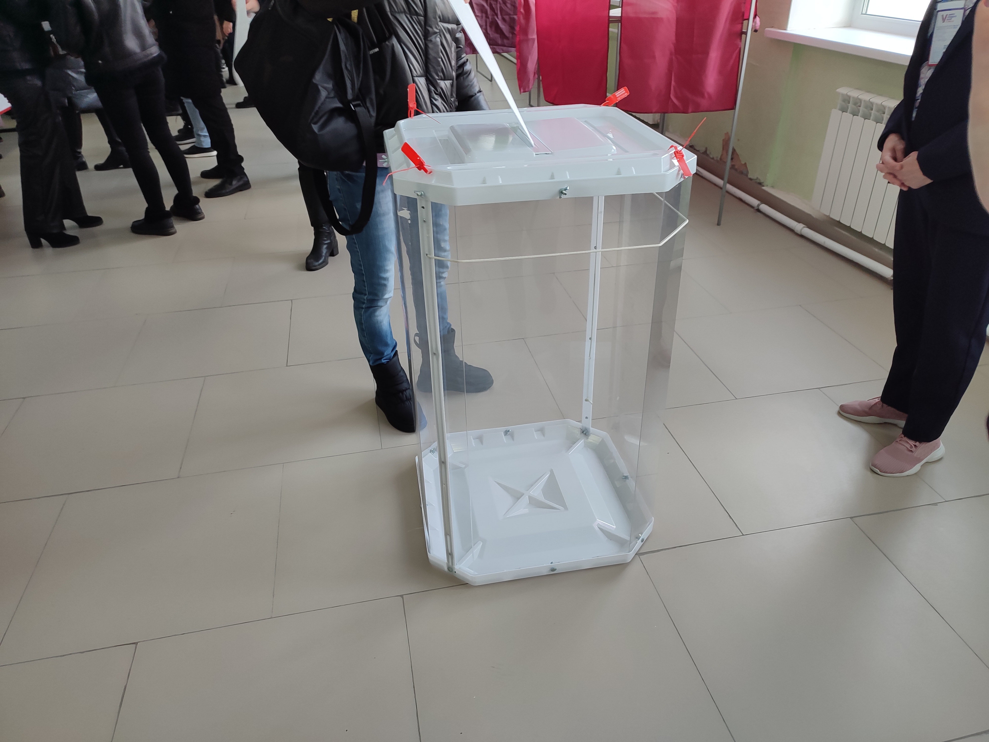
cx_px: 494
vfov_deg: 54.9
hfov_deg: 69.4
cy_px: 371
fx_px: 714
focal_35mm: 25
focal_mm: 6.04
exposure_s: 1/33
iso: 161
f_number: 1.9
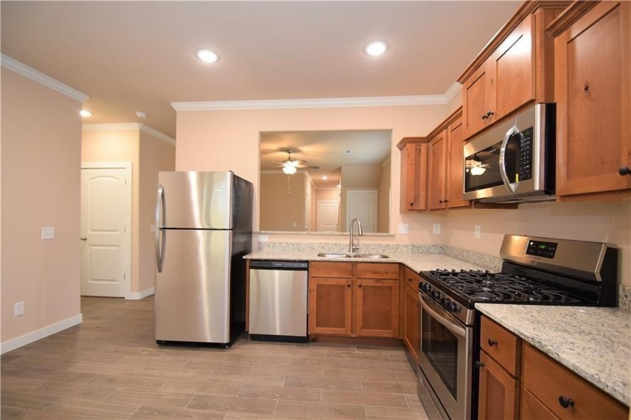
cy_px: 210
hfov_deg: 100.4
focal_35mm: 15
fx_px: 263
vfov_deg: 77.3
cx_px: 316
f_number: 3.5
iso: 800
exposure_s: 1/60
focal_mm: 10
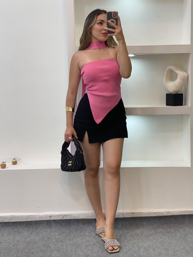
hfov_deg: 25.2
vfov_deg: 33.2
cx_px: 102
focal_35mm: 58
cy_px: 123
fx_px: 431
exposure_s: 1/100
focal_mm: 6
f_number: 2
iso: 80
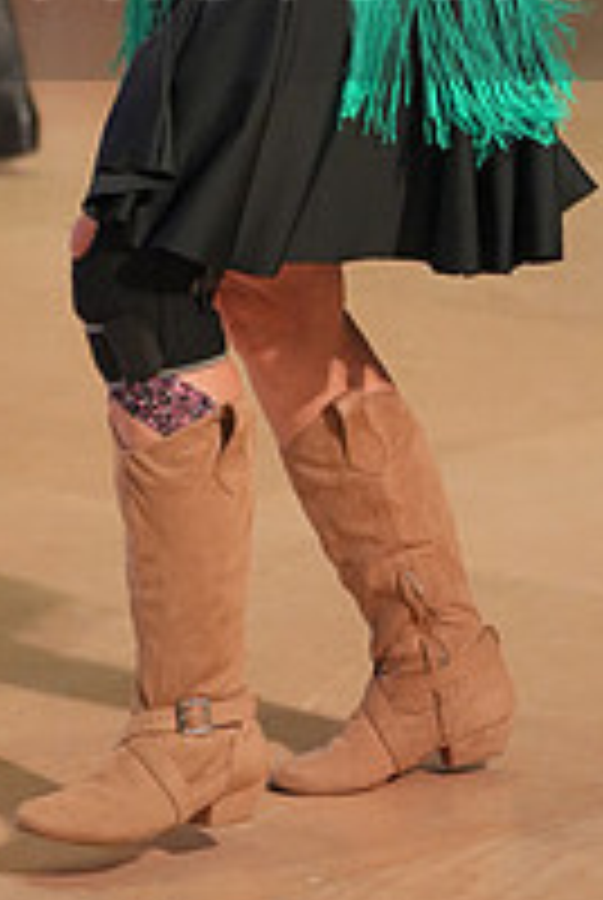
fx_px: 5433
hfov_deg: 6.4
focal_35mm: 217
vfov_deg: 9.4
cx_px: 304
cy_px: -68
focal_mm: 75
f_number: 3.2
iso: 3200
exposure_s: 1/400
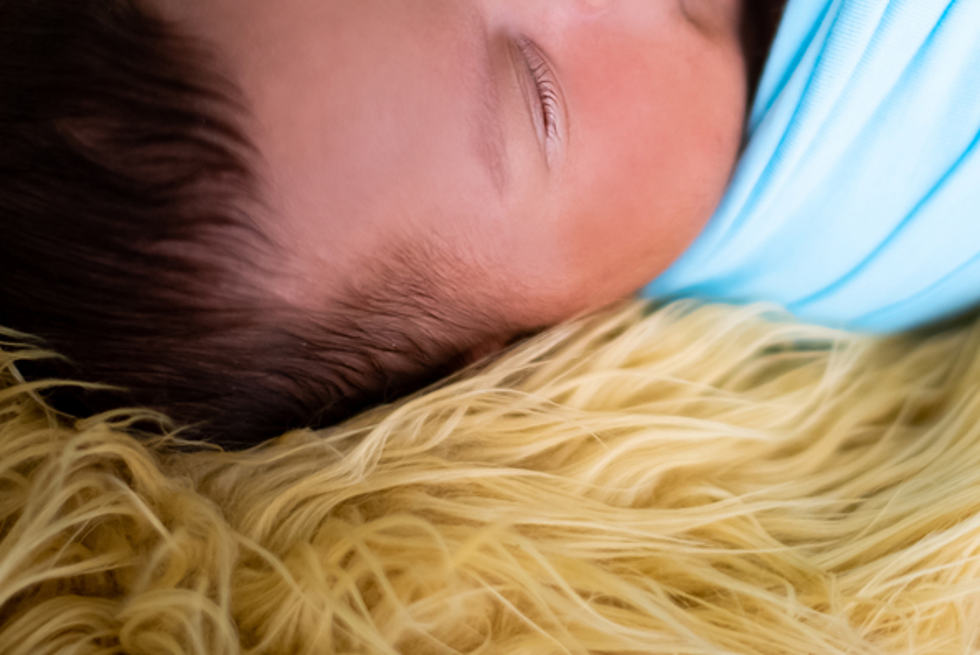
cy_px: 97
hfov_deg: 20.0
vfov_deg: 13.5
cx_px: 751
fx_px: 2751
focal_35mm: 101
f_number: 1.4
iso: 500
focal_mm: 50
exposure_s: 1/250
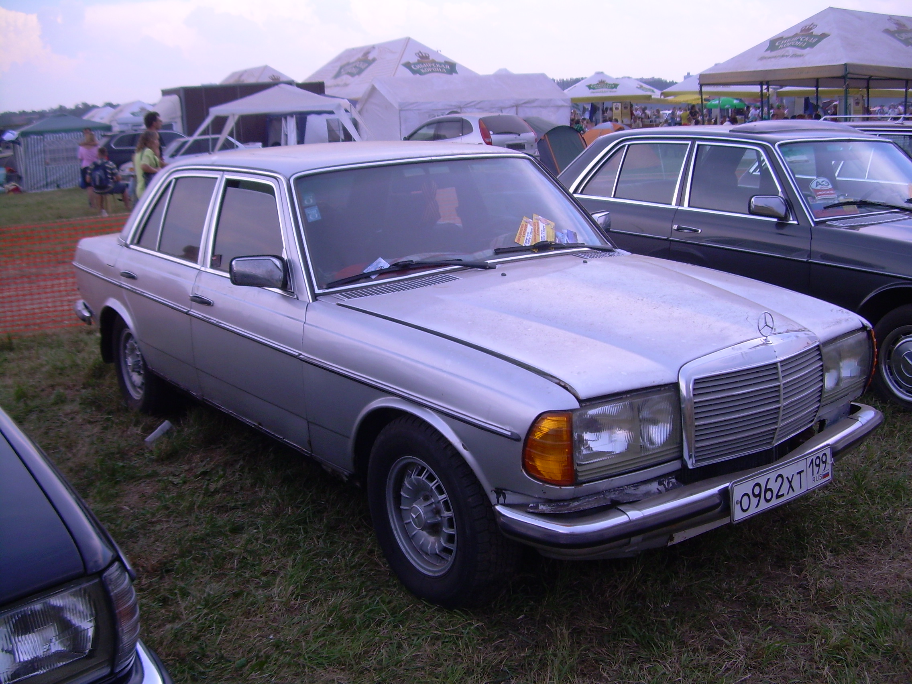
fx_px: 1001
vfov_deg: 37.7
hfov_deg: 49.0
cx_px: 456
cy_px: 342
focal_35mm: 38
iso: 50
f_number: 2.8
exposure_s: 1/210
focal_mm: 6.3
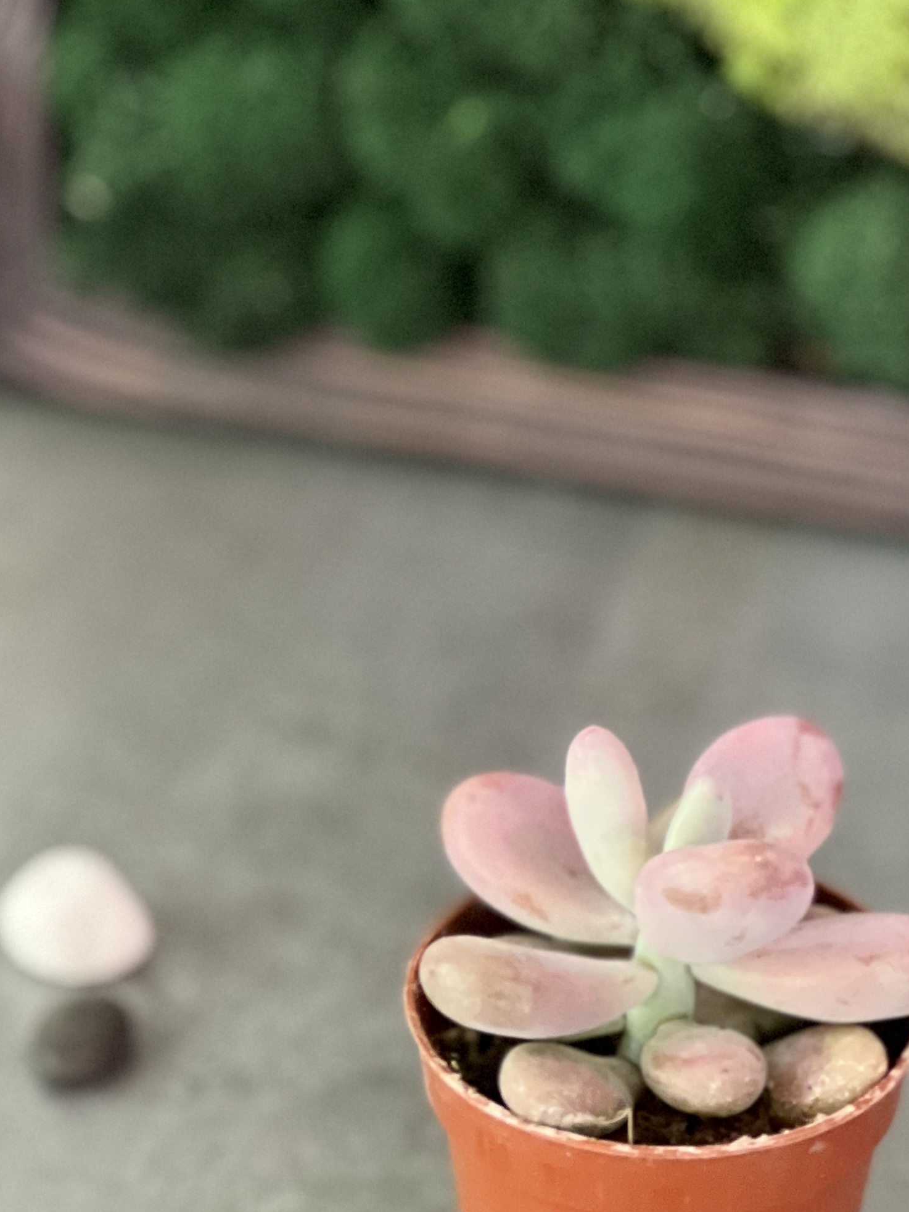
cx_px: 683
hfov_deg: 9.4
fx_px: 5531
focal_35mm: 158
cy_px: 923
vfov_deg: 12.5
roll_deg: -2.3
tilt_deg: -34.3
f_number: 2.8
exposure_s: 1/36
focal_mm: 9
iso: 400
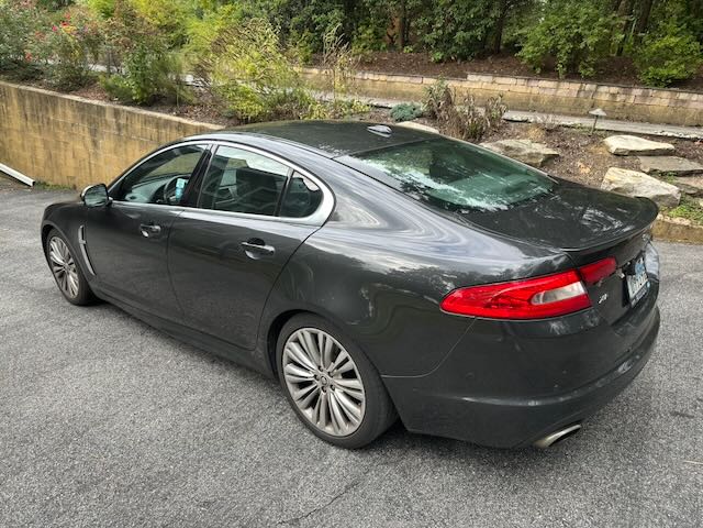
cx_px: 352
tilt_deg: -20.7
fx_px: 487
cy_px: 264
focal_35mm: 24
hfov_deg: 71.6
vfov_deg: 56.8
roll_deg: -7.5
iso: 80
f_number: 1.78
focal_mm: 6.86
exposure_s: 1/473
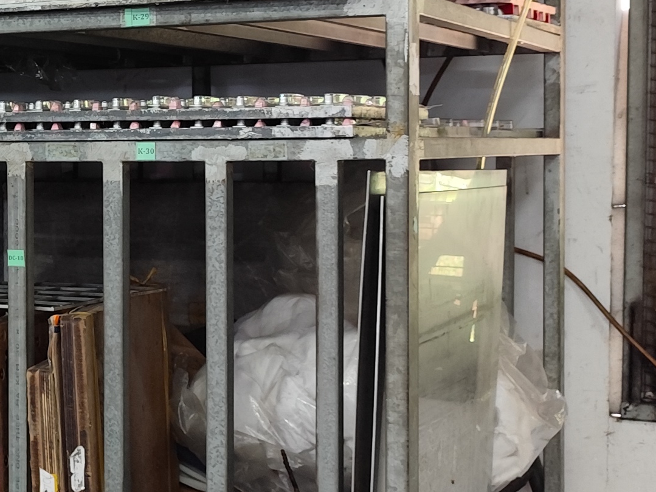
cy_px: 144
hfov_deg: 20.6
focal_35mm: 87
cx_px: -184
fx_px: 1649
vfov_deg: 16.9
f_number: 1.65
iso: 1000
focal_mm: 6.14
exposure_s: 1/25
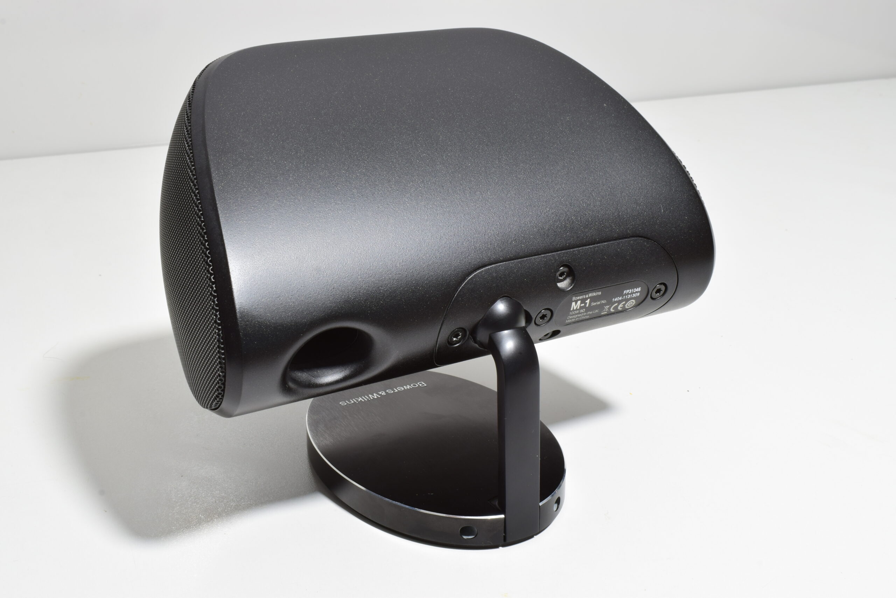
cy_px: 299
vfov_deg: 28.1
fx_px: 1195
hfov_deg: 41.1
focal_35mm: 48
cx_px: 448
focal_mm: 32
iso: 100
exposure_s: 4
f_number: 25
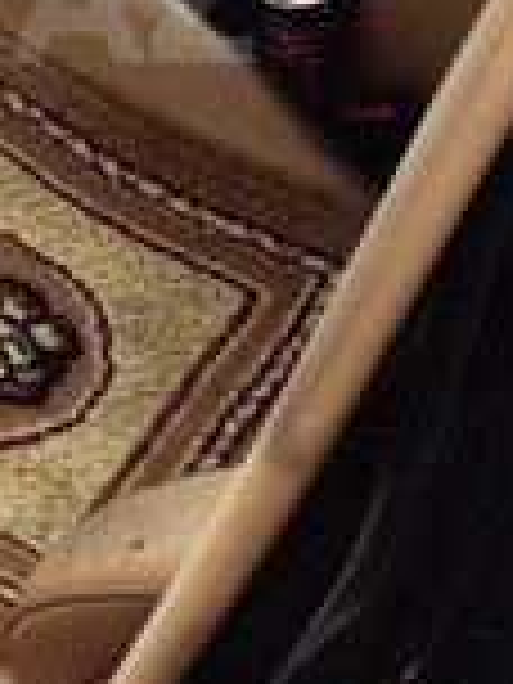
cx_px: -207
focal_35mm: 114
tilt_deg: -40.3
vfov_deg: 16.9
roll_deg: +1.2
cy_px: -4
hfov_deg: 12.5
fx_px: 2253
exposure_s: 1/120
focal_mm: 4.28
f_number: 2.4
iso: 80
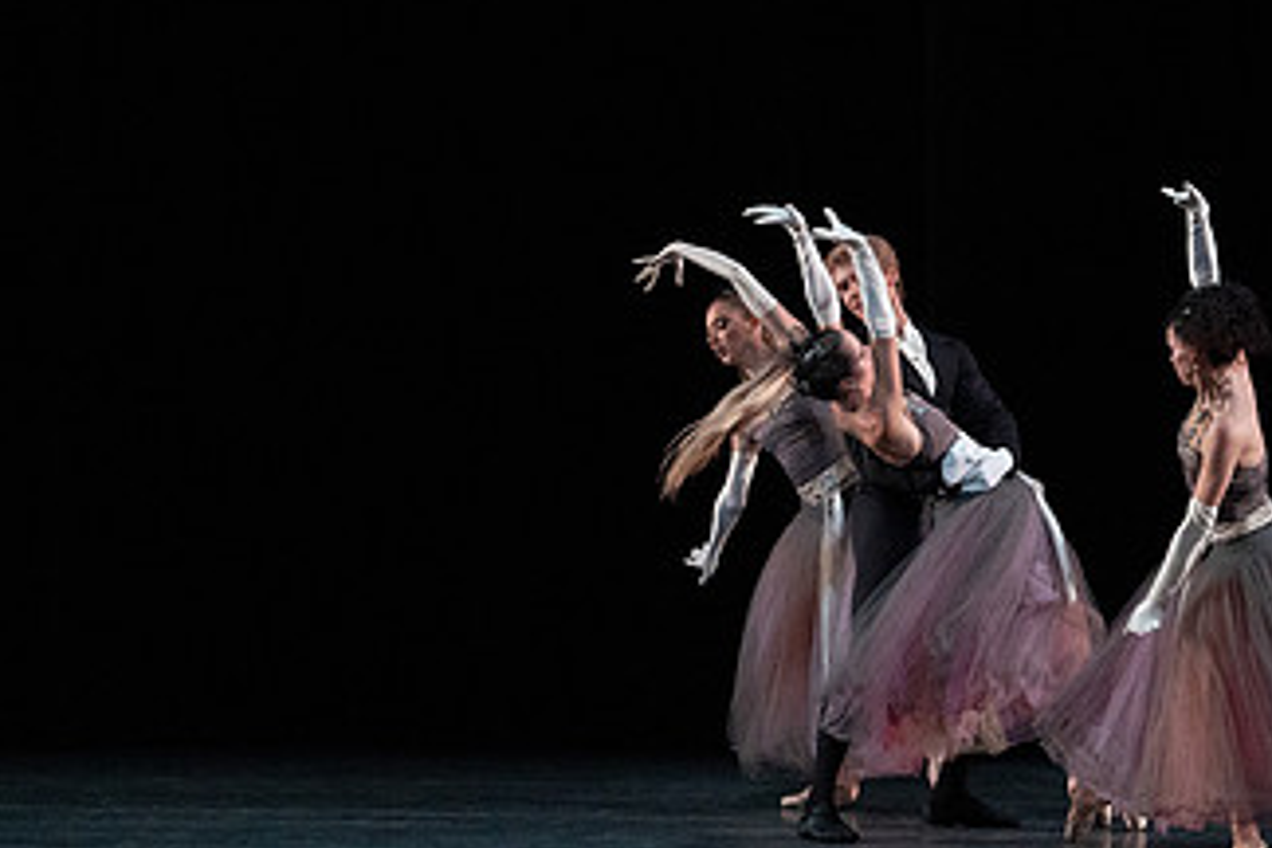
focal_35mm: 240
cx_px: 1009
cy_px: 261
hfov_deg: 8.6
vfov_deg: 5.7
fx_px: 8479
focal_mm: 134
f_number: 5.6
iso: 16000
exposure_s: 1/400
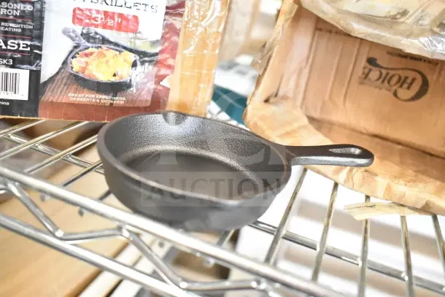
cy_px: 148
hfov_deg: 53.1
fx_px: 445
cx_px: 222
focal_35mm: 36
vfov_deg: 36.9
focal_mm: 24
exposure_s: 1/80
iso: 6400
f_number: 4.5
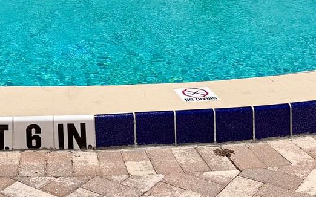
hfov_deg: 25.7
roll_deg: +1.5
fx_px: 672
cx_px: 36
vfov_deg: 15.5
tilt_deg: -5.0
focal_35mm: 78
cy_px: -95
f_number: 1.78
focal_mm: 6.76
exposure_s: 1/10309
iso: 80
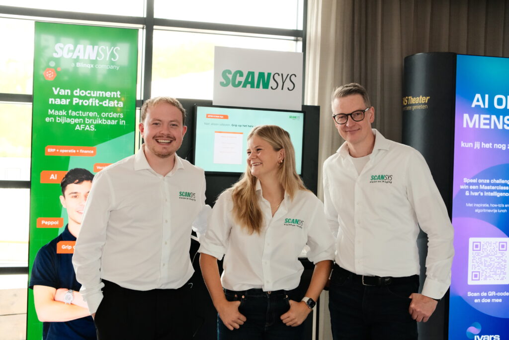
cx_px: 254
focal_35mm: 53
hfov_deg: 37.5
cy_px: 170
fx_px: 749
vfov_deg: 25.5
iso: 3200
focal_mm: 35
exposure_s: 1/100
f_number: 5.6
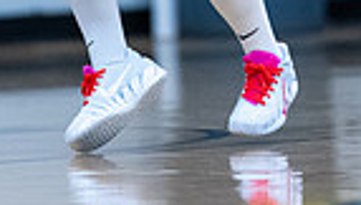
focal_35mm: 1167
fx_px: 11190
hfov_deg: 1.8
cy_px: -330
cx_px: 249
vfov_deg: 1.0
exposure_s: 1/1600
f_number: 2
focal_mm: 200
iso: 3200
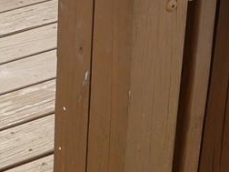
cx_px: -5
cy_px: -40
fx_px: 860
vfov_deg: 11.2
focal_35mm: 130
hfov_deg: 14.9
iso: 100
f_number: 3.5
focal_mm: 5.3
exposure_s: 1/200
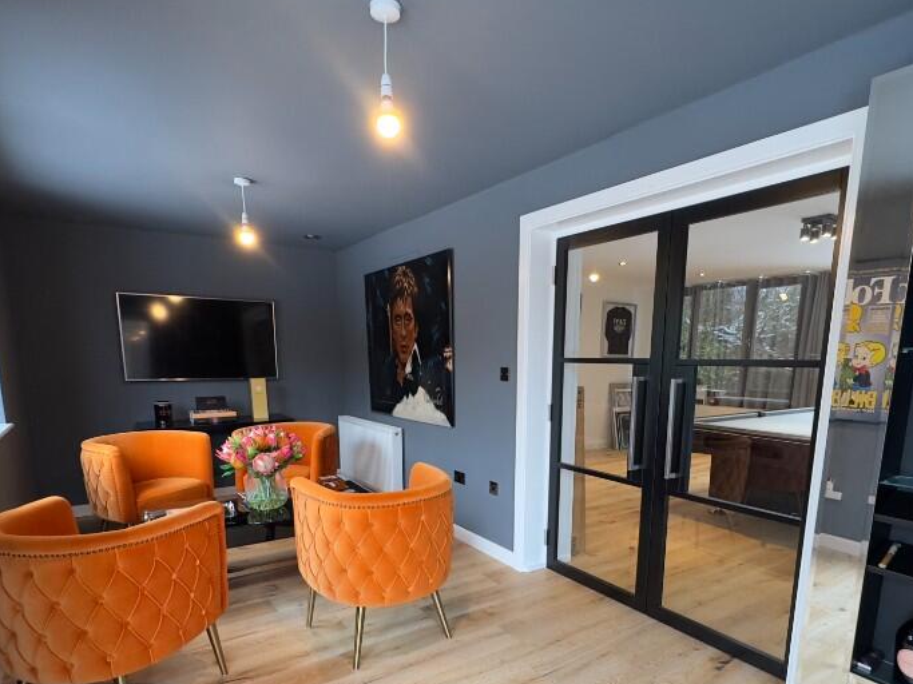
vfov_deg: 61.8
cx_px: 468
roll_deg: +0.1
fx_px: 554
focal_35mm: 21
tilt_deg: -10.6
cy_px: 458
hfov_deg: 79.0
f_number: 2.2
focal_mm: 2.22
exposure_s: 1/99
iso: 320
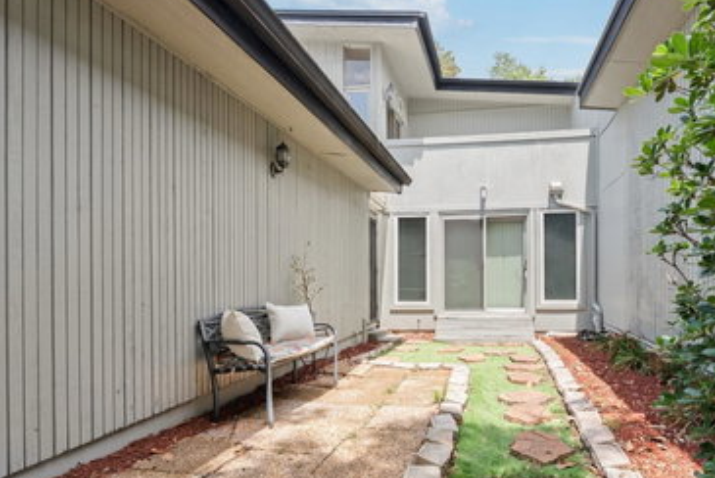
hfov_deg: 80.1
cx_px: 432
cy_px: 286
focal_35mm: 21
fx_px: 417
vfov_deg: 59.1
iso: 125
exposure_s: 1/30
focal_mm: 16
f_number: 9
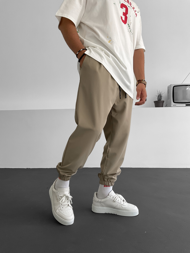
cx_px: 95
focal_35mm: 29
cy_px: 126
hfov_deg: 48.2
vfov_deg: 61.7
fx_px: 212
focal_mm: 3
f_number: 1.8
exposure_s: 1/120
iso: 40
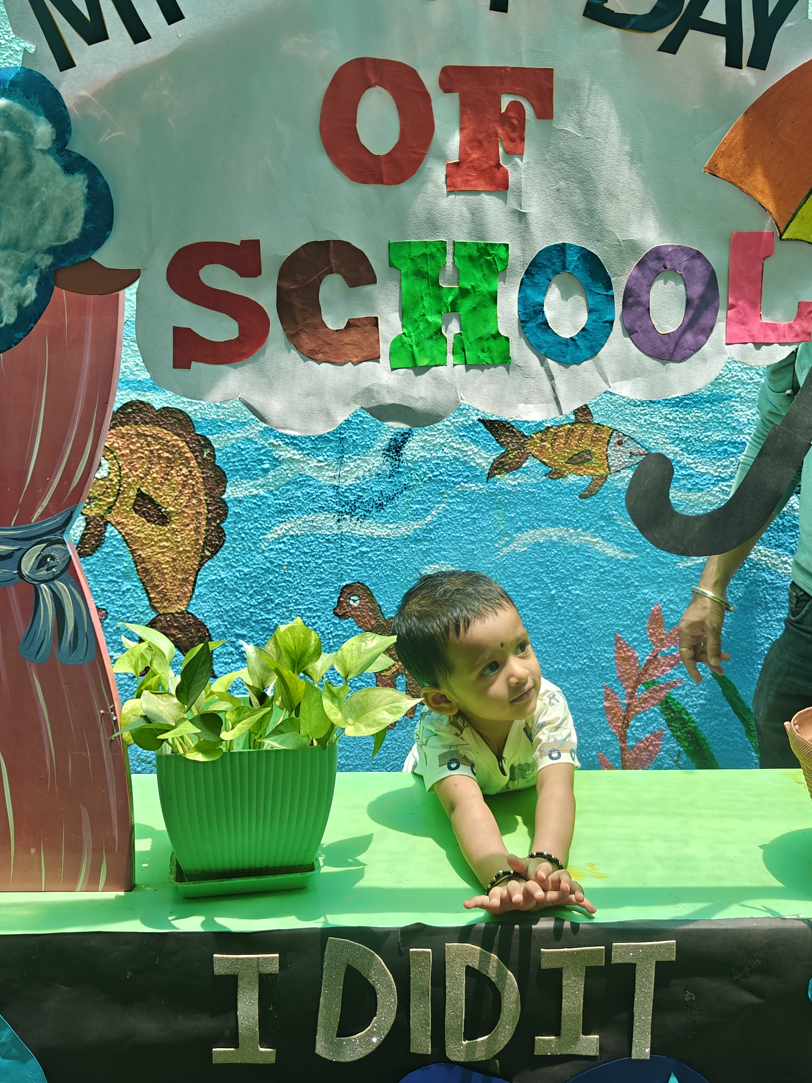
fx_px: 1126
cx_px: 495
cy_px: 500
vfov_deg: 51.3
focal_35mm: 36
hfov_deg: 39.5
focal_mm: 5.59
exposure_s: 1/200
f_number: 1.8
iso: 160
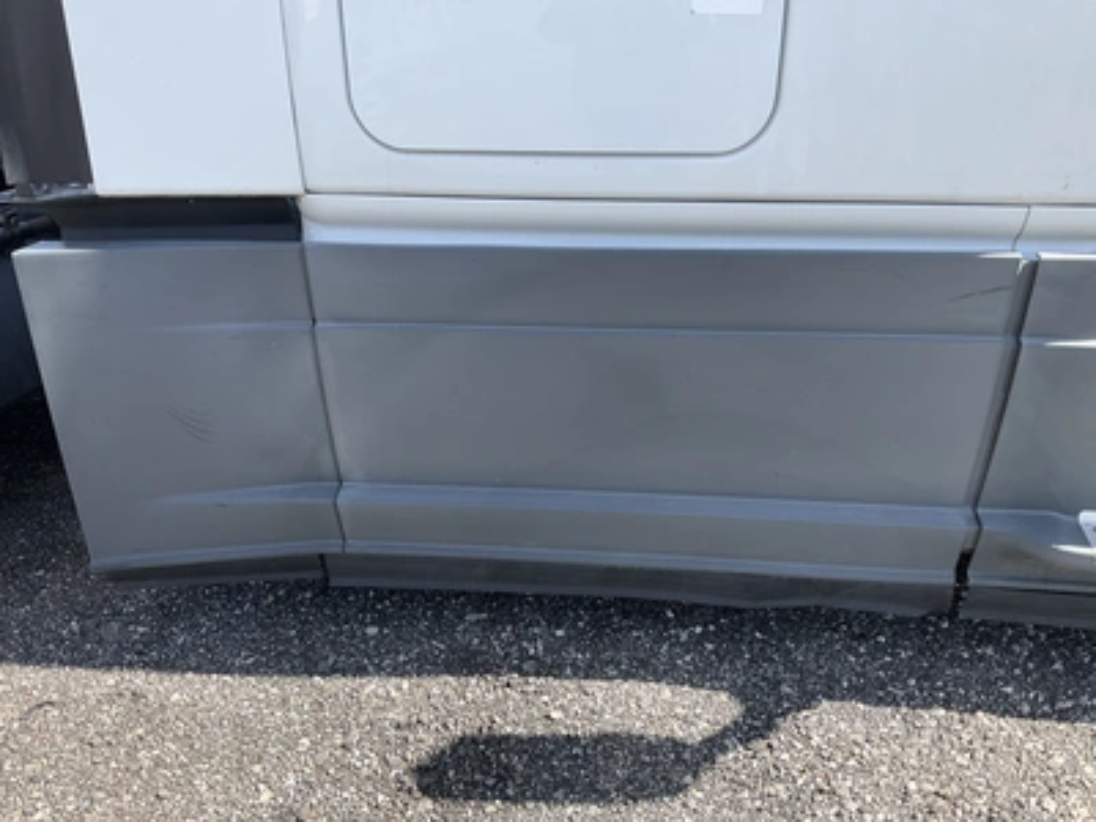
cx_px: 548
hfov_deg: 61.7
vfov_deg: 48.2
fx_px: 918
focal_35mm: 29
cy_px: 411
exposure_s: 1/551
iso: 25
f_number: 1.8
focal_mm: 3
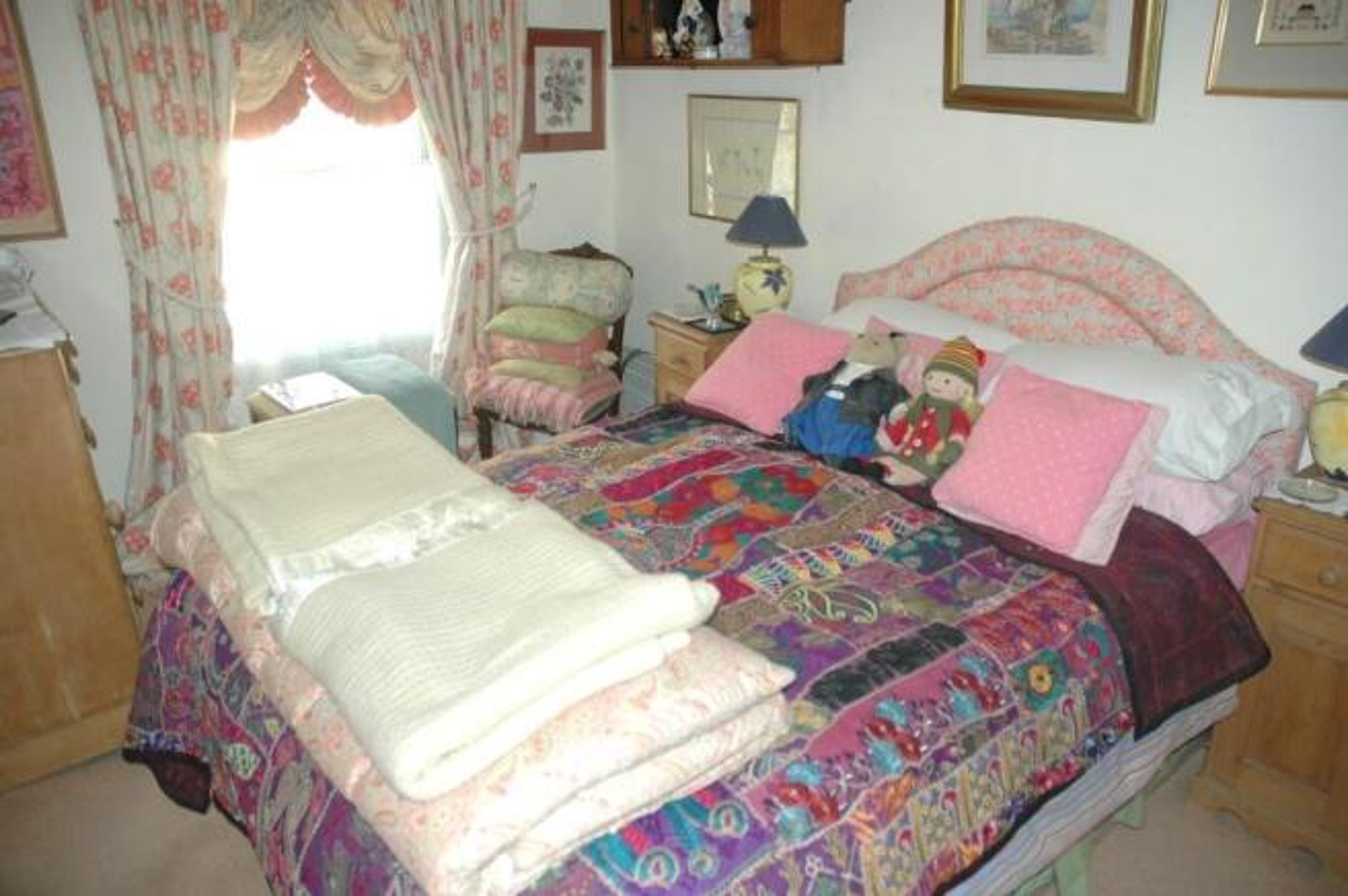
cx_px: 674
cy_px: 448
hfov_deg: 67.4
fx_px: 1010
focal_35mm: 27
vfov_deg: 47.8
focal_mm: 18
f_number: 3.5
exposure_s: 1/100
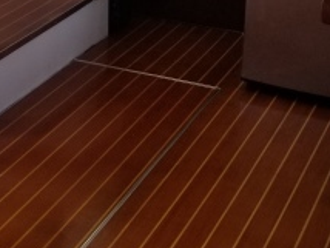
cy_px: -145
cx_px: 59
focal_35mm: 97
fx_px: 926
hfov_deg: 20.0
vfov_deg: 14.1
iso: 50
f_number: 1.7
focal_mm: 4.25
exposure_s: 1/125
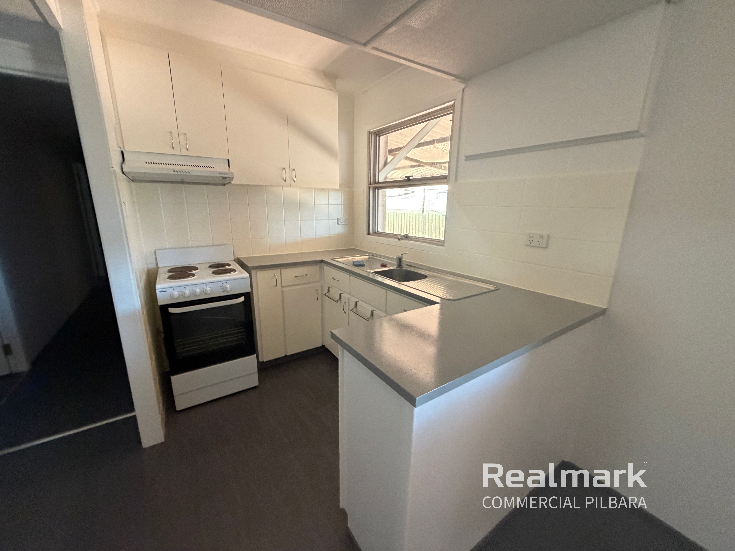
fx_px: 297
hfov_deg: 102.1
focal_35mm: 14
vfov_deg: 85.7
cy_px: 276
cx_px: 368
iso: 500
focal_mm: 2.22
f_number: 2.2
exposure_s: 1/50
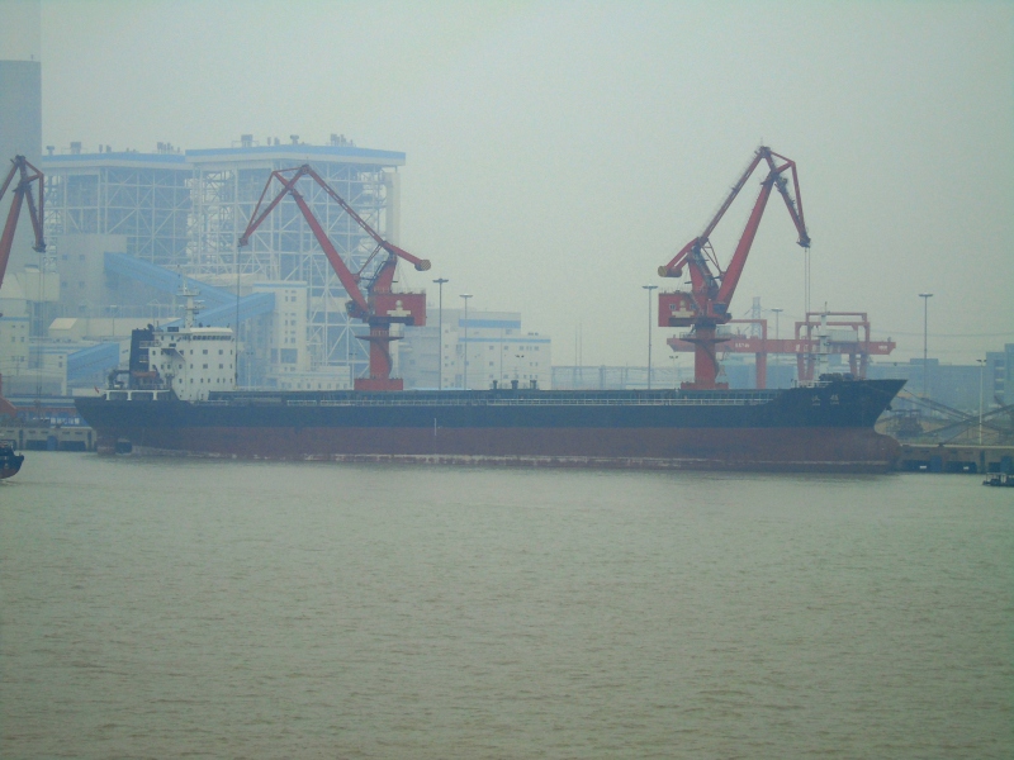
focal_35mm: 142
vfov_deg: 10.4
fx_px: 4160
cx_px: 507
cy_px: 380
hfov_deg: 13.9
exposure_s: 1/500
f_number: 4.7
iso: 80
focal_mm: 25
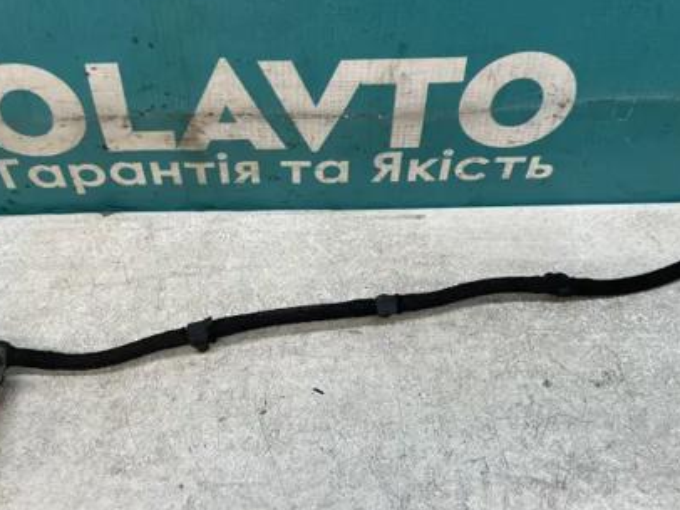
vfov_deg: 35.0
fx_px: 805
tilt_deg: -50.2
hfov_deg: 45.7
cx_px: 298
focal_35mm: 41
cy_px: 295
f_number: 1.6
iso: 80
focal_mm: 4.2
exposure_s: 1/100
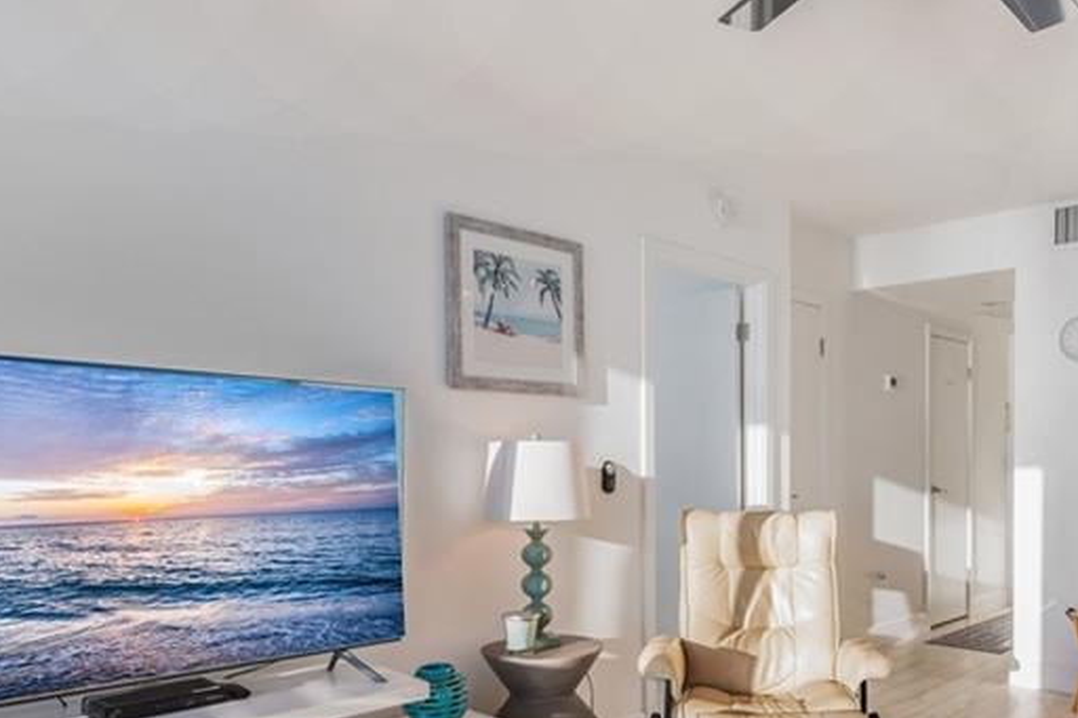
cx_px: 728
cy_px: 445
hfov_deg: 63.6
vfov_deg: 46.0
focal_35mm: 28
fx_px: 838
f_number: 11
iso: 125
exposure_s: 1/25
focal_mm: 14
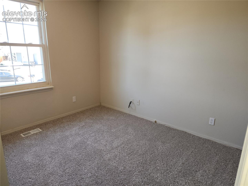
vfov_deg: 58.9
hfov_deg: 73.9
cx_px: 124
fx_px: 165
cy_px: 93
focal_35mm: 23
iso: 100
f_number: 1.8
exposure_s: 1/60
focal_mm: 6.4
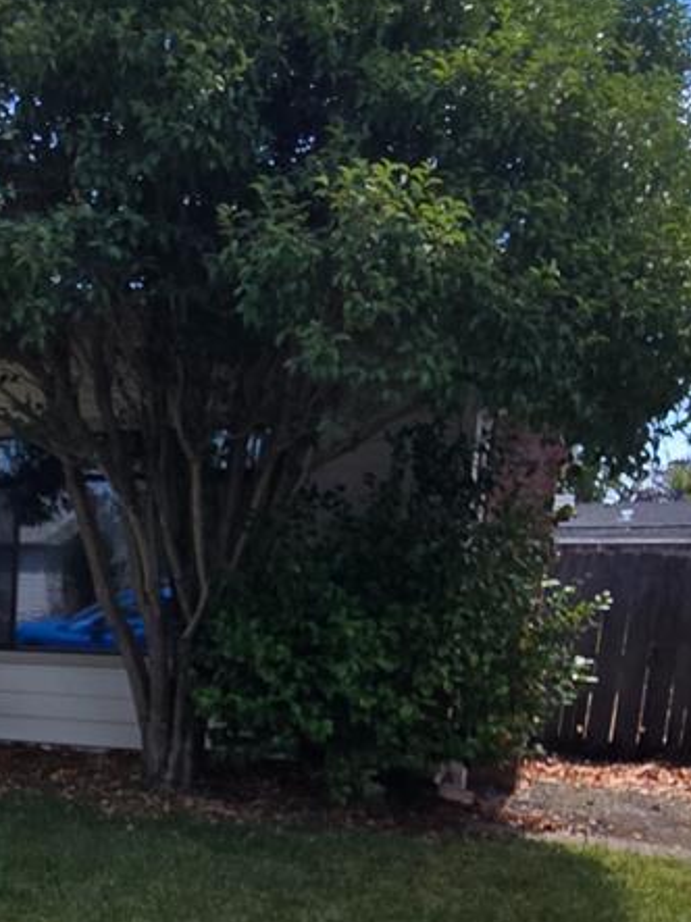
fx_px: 1172
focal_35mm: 44
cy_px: 818
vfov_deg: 40.0
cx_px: -217
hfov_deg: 27.3
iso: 50
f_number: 2.2
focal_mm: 2.2
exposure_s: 1/1311
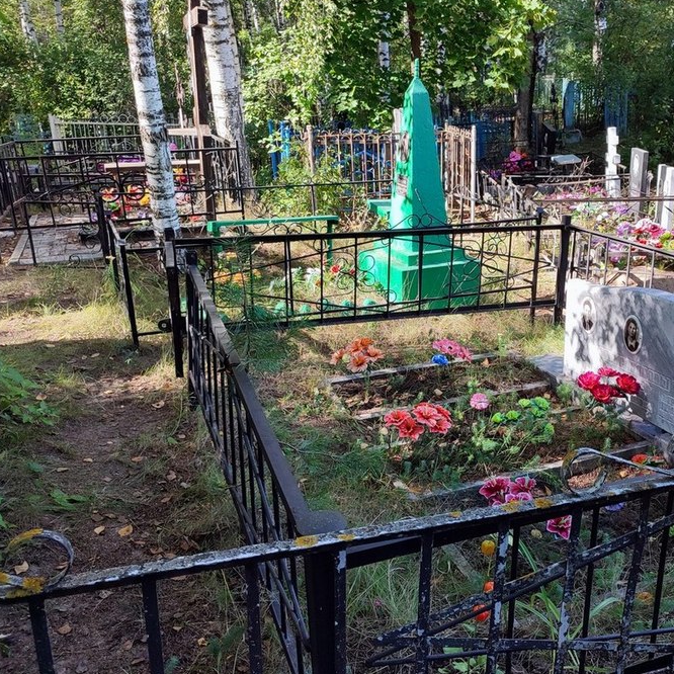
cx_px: 432
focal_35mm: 34
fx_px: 749
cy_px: 362
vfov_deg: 48.4
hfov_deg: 47.9
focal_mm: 6.04
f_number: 1.9
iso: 50
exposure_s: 1/117
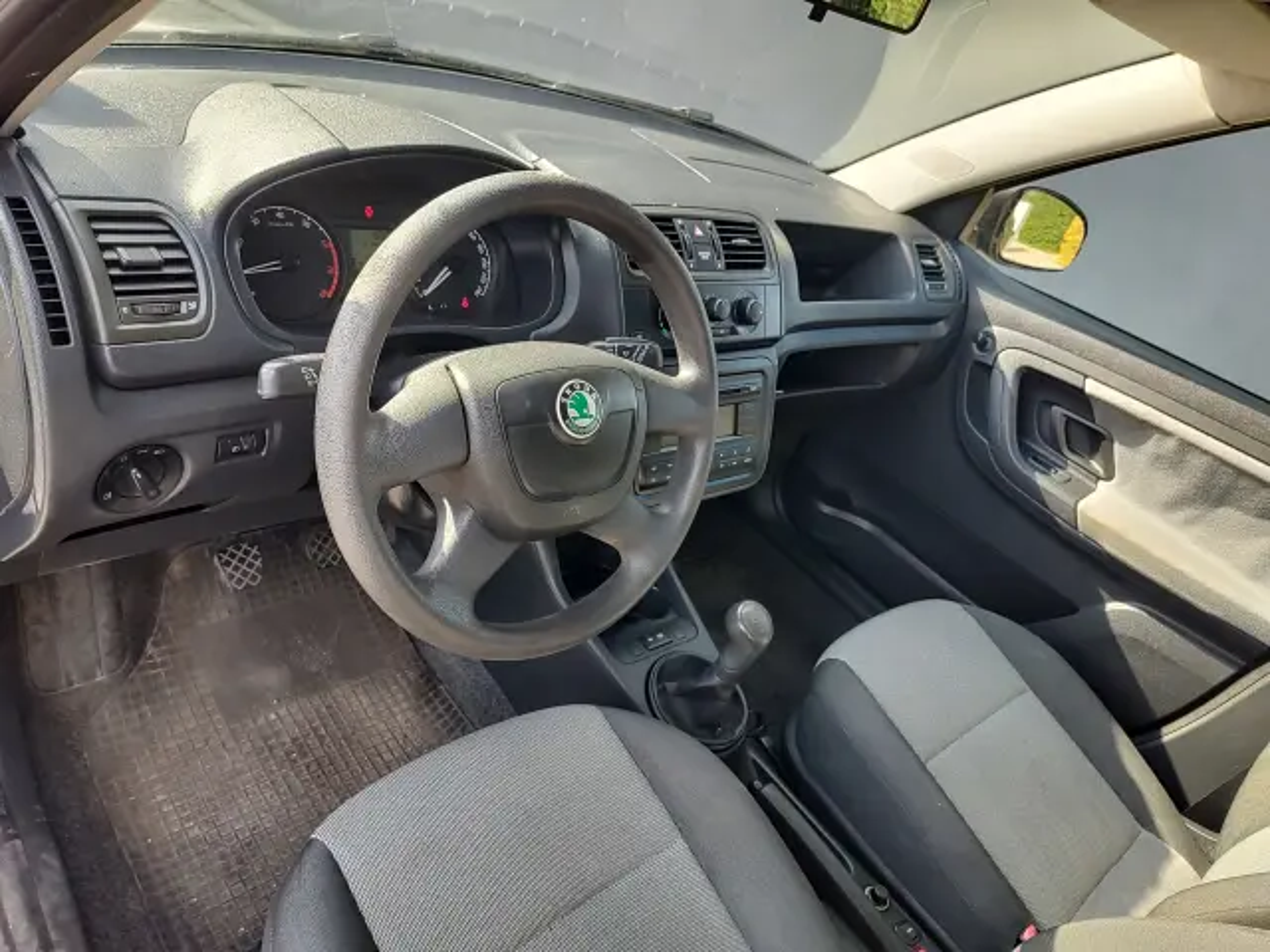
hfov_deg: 73.9
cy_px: 476
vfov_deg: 58.9
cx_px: 635
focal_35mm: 23
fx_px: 844
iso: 100
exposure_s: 1/169
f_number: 1.8
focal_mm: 5.56
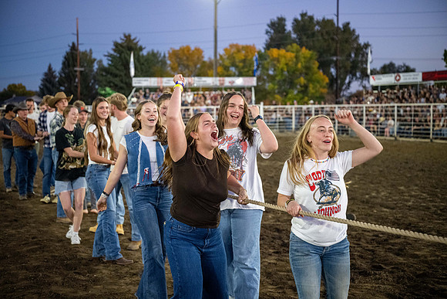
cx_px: 224
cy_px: 150
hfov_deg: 42.7
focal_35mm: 46
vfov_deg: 29.3
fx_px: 571
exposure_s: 1/320
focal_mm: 46
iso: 5000
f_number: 2.8
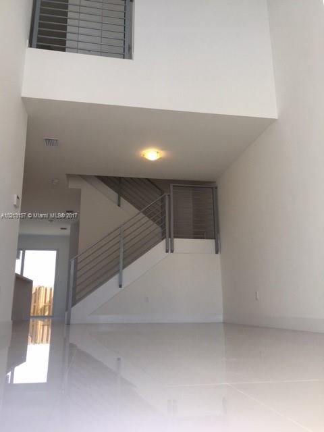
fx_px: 362
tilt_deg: +14.9
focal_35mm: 29
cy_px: 216
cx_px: 162
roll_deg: +0.8
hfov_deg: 48.2
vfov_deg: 61.7
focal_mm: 4.15
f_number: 2.2
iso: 32
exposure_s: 1/120
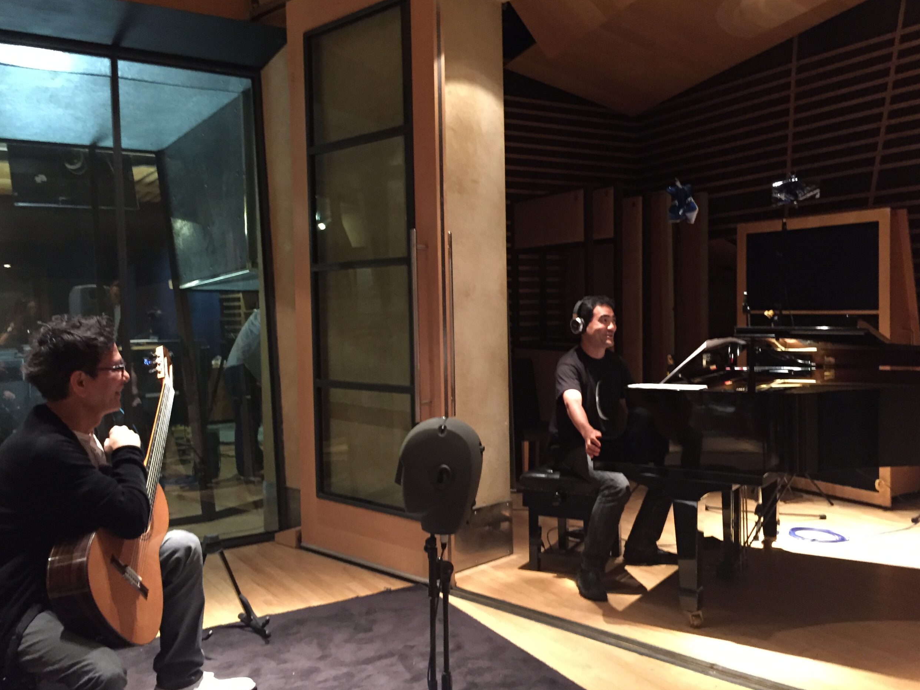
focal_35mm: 30
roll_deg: +0.3
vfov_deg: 46.8
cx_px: 475
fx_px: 797
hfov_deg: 60.0
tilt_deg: -1.6
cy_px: 341
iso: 640
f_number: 2.2
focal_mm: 4.15
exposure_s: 1/17
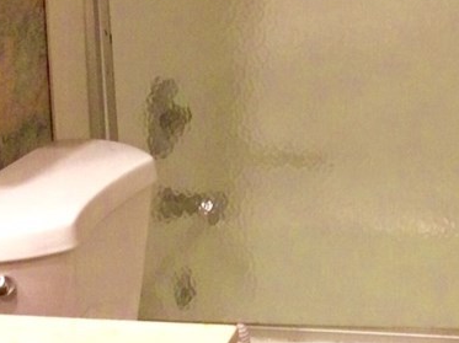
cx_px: 442
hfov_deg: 21.6
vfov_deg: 16.4
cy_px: 0
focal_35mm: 88
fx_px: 1166
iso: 200
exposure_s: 1/24
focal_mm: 3.3
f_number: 2.4
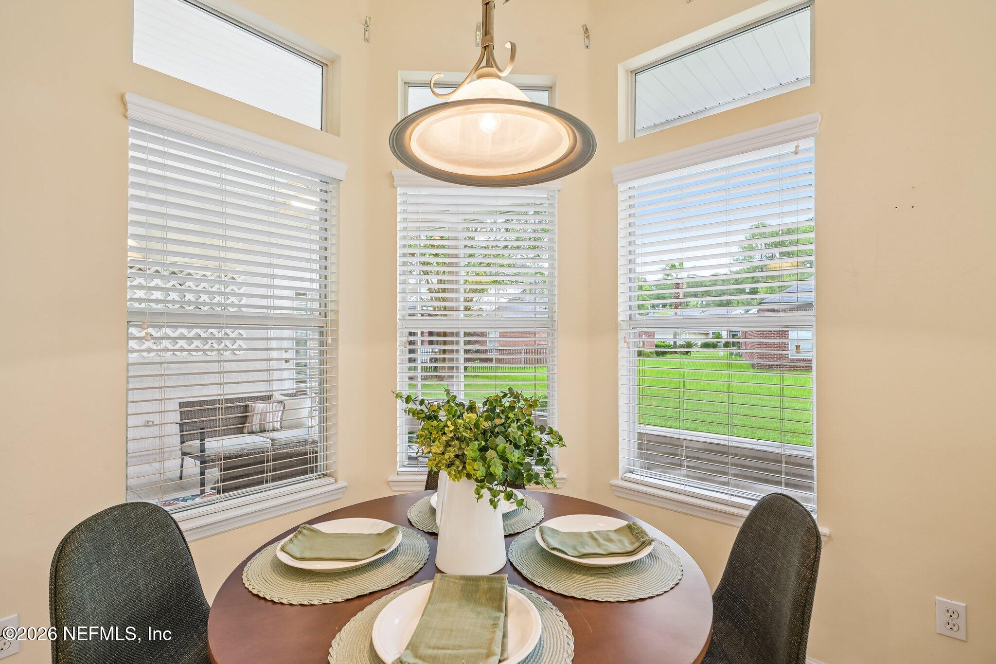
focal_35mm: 17
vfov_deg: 70.4
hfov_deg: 93.3
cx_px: 498
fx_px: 470
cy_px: 332
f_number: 8
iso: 400
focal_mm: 17
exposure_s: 1/8
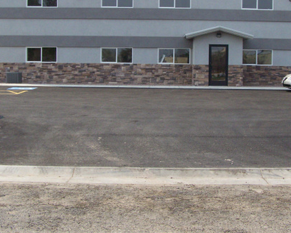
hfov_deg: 32.4
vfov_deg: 26.1
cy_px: 86
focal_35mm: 58
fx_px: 499
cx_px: 173
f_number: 4
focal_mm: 6.3
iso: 160
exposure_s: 1/1000
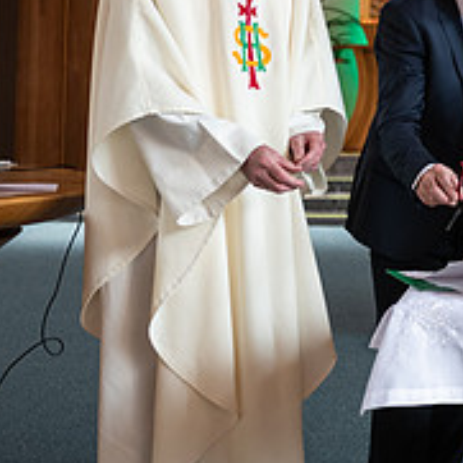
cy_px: 45
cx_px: 622
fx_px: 1816
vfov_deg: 14.4
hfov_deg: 13.9
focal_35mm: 120
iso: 640
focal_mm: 44
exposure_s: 1/160
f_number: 3.5
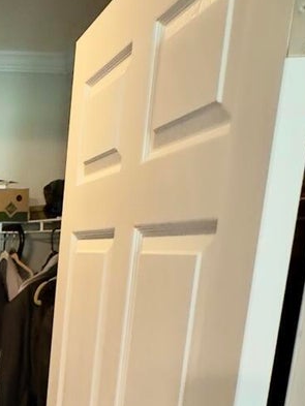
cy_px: 401
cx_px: -186
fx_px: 669
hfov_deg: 20.7
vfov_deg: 31.4
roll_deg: -0.7
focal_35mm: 57
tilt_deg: -12.0
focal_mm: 2.22
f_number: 2.2
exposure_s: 1/47
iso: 1250
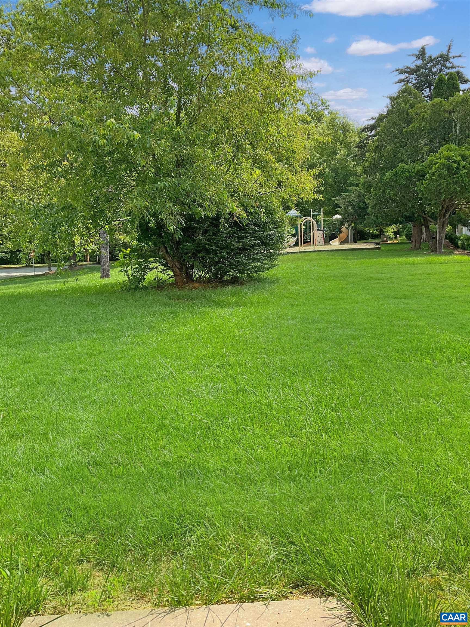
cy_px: 314
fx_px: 525
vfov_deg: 61.7
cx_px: 235
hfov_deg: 48.2
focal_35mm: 29
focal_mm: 3
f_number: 1.8
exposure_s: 1/690
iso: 25
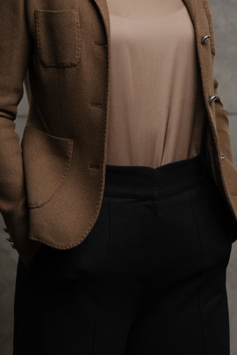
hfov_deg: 8.1
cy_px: 54
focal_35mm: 170
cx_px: 128
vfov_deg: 12.0
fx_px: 1678
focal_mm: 56
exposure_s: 1/250
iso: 160
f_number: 2.8
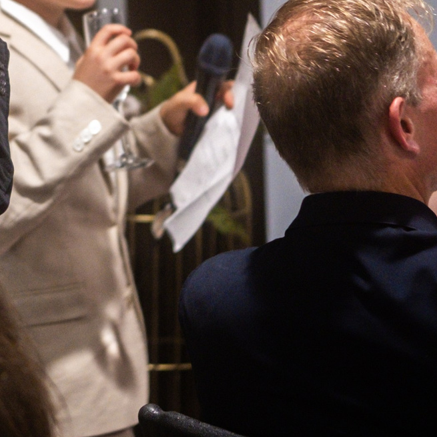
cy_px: 35
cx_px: 0
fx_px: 3985
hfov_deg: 6.3
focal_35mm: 279
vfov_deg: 6.3
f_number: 1.4
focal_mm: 56
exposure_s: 1/250
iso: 3200
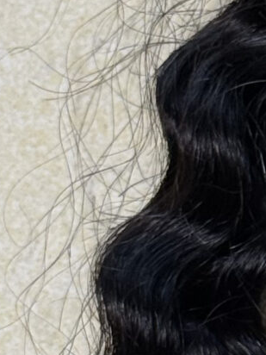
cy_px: 357
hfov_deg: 4.9
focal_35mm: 298
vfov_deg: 6.6
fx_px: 3053
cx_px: 504
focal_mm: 6.76
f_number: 1.78
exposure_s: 1/50
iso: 80
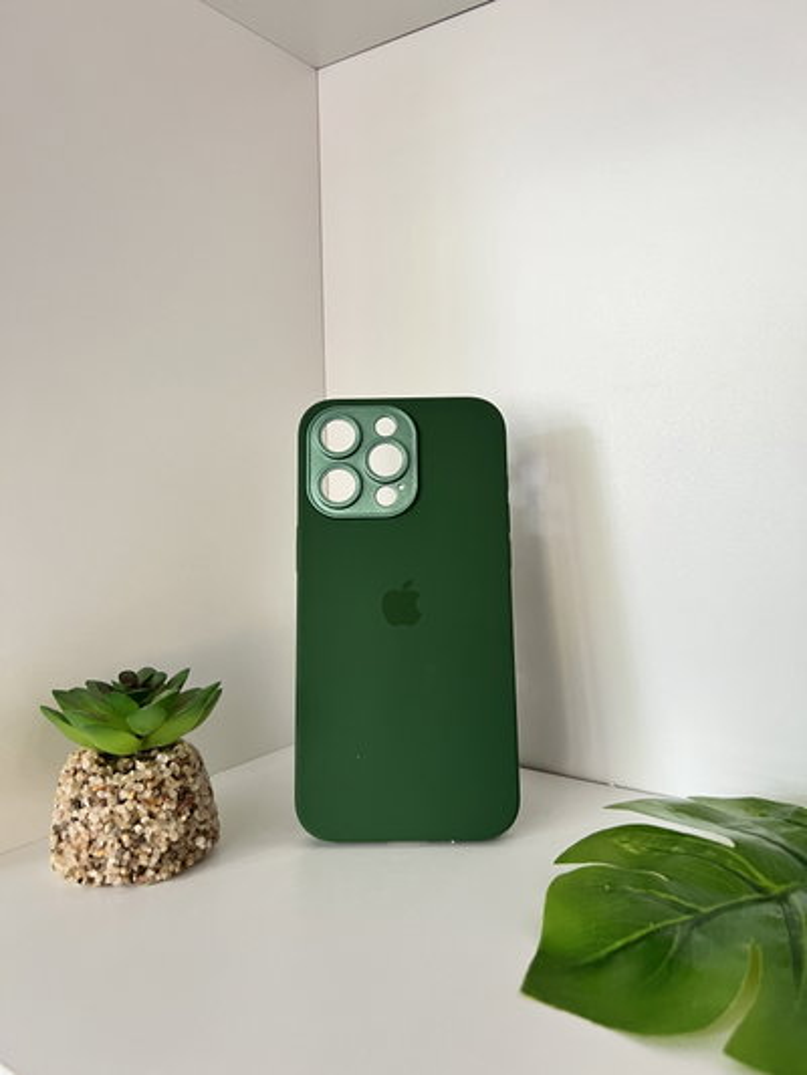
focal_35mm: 26
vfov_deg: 67.3
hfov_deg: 53.1
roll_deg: +2.6
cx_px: 404
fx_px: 808
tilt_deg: -4.5
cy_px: 538
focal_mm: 5.7
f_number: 1.5
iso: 320
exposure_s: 1/60
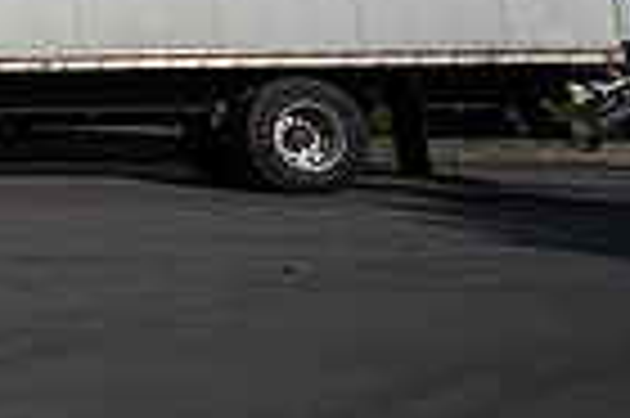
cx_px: -536
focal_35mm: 87
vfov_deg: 14.6
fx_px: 1521
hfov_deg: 18.1
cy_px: -205
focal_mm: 21
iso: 125
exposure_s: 1/1250
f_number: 7.1
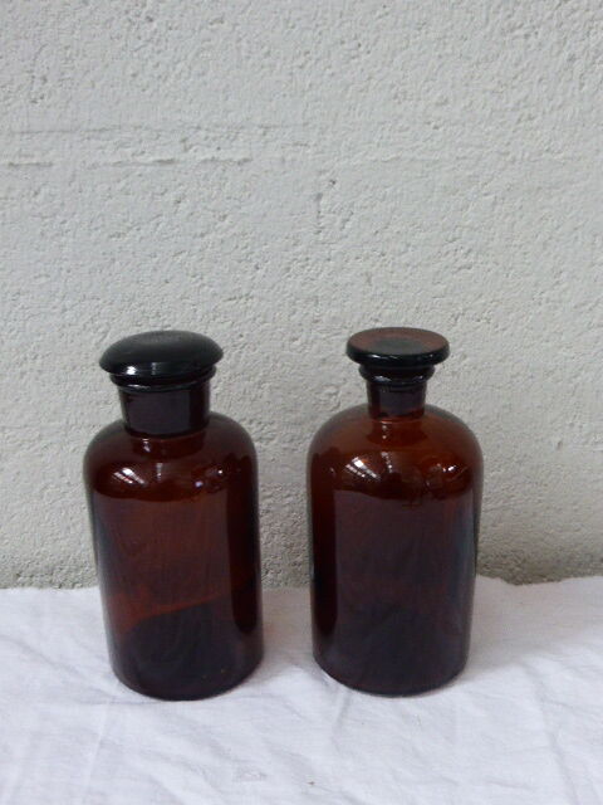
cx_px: 302
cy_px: 402
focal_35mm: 40
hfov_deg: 36.0
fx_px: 929
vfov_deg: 46.8
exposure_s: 1/20
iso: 400
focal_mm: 6.9
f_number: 3.9
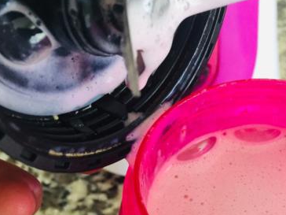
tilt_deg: -51.5
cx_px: 229
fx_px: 454
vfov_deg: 25.9
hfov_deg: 33.9
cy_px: 182
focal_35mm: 55
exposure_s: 1/33
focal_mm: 4.15
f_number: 2.2
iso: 125
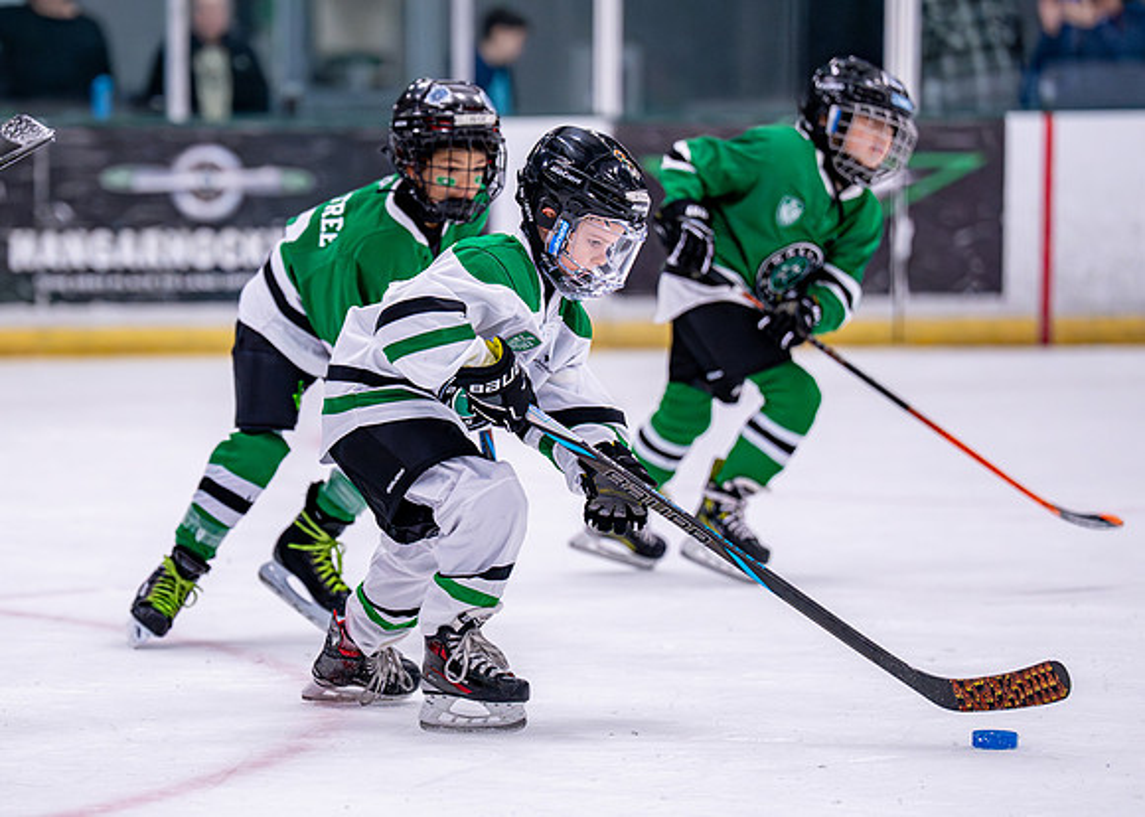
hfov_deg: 9.3
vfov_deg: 6.7
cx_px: 310
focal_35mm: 216
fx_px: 7008
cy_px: 472
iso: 2500
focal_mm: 151
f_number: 2.8
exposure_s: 1/1250
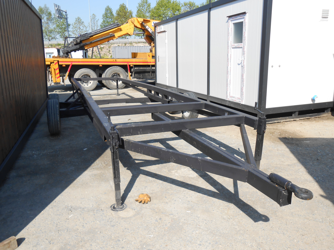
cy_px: 125
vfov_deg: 46.8
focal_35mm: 30
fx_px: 289
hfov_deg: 60.0
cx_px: 167
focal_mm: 5.3
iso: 80
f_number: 3.8
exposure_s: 1/500
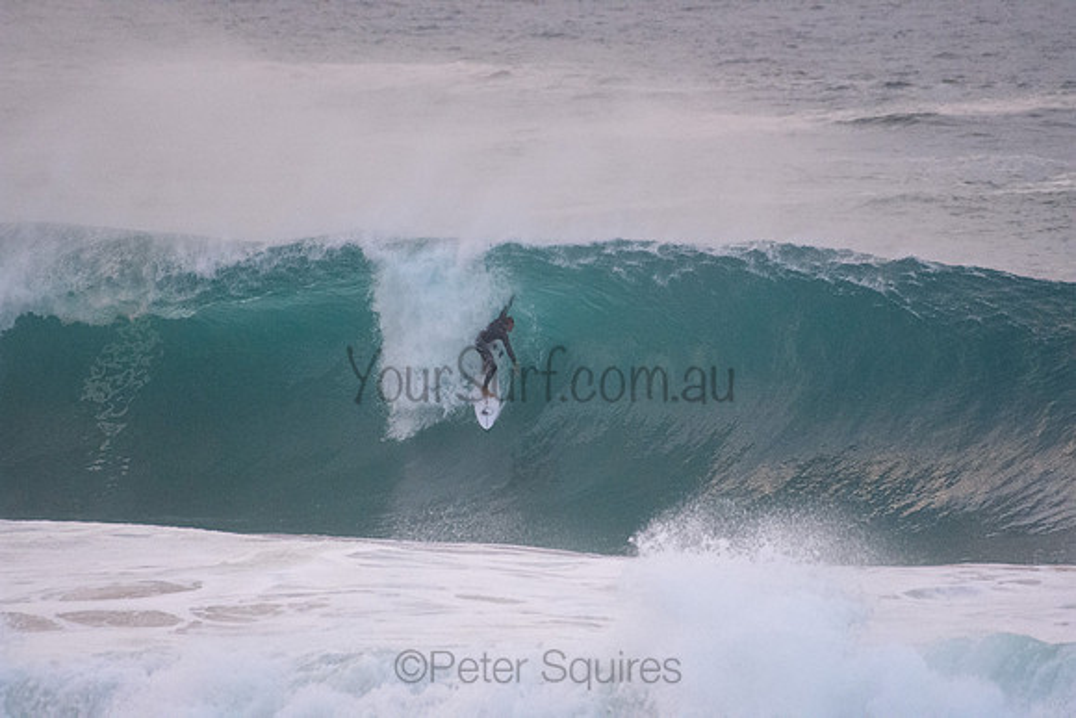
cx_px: 538
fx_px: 22421
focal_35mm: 750
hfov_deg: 2.7
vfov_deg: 1.8
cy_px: 359
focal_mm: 500
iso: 2500
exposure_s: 1/2000
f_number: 5.6
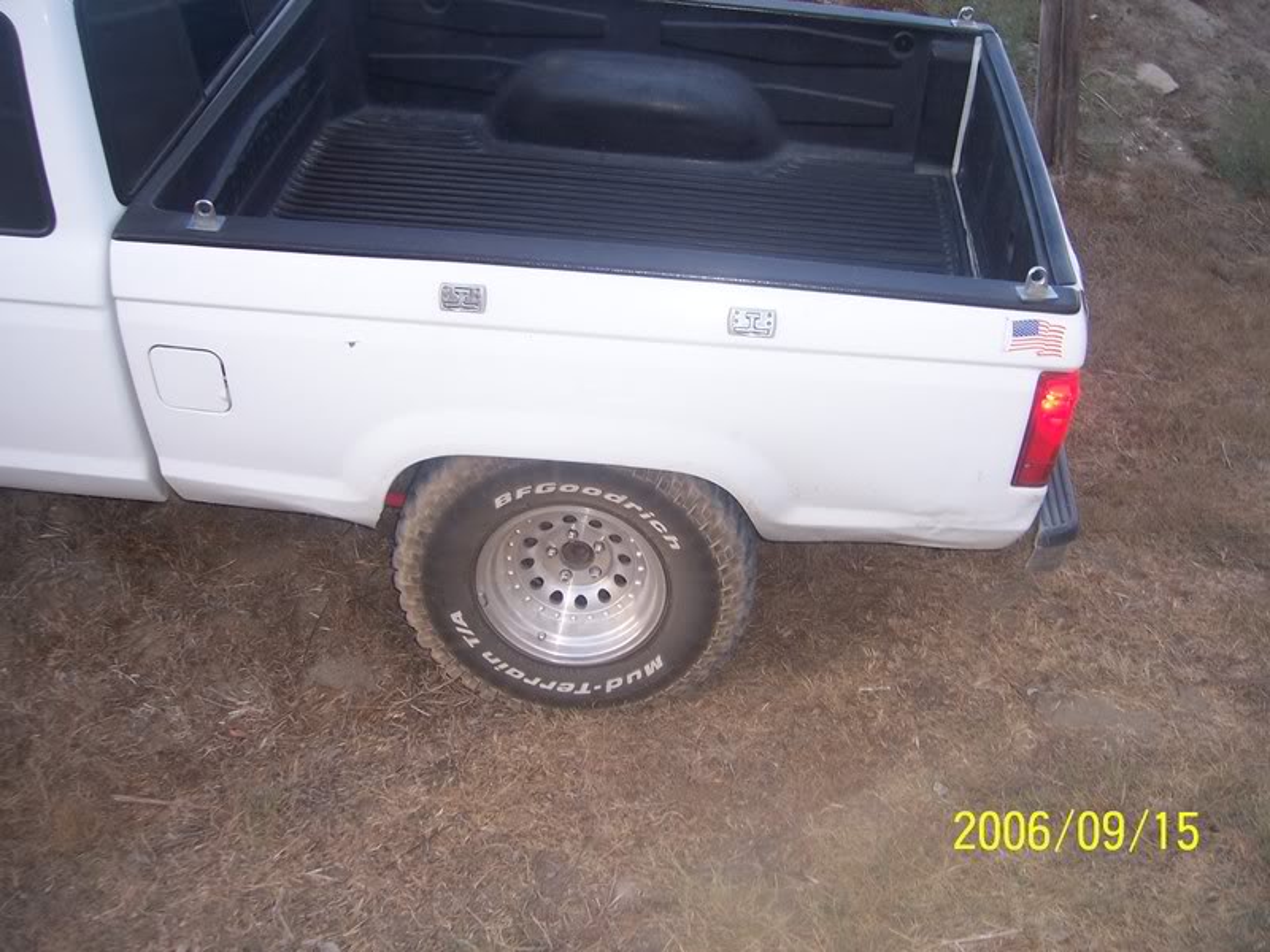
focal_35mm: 36
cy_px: 476
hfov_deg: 51.4
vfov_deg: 39.7
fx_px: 1321
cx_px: 635
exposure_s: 1/60
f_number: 3
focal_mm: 6
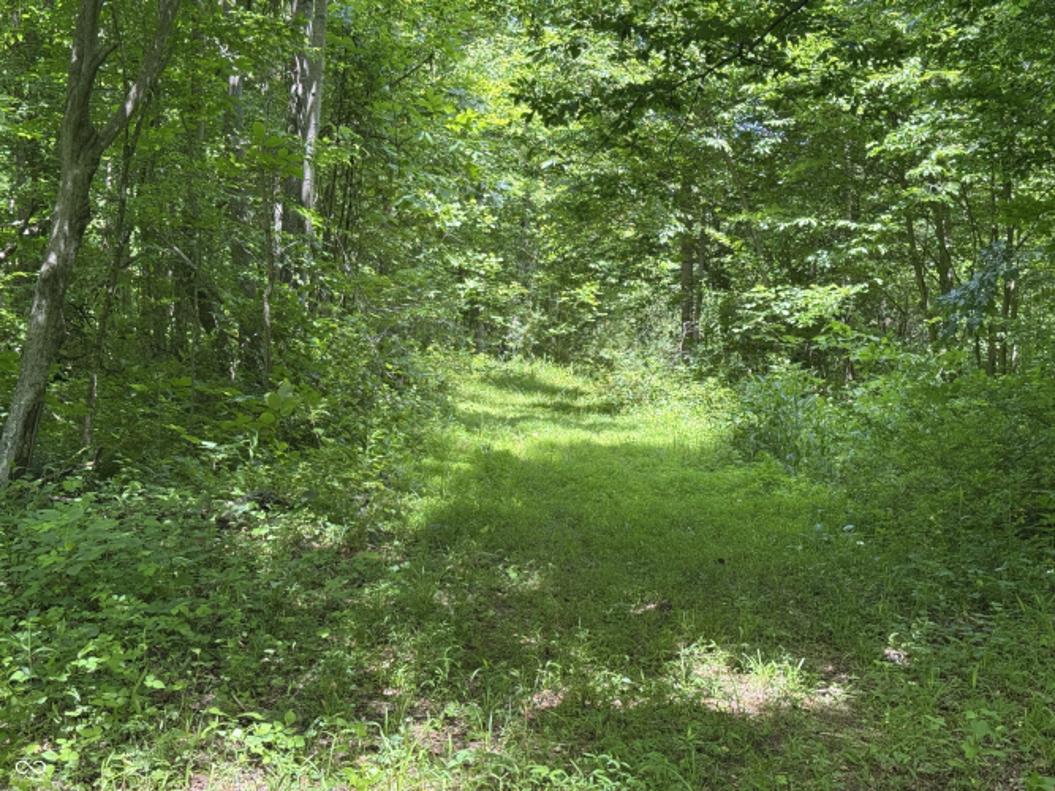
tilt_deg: -1.7
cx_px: 528
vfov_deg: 30.3
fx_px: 1463
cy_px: 396
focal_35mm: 48
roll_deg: -1.8
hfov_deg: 39.7
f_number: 1.78
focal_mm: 6.76
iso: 50
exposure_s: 1/136
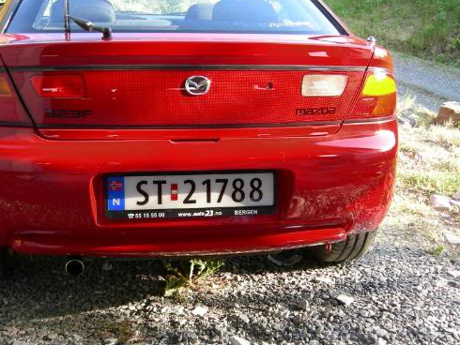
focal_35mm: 47
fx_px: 625
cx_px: 163
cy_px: 155
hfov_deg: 40.0
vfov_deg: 30.9
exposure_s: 1/59.6
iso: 64
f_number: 3
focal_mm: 7.5
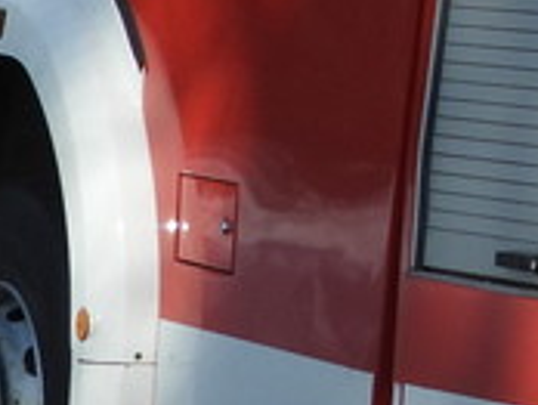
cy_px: -297
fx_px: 5354
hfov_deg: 5.5
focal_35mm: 344
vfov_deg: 4.3
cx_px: 1382
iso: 100
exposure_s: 1/1600
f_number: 3.2
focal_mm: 9
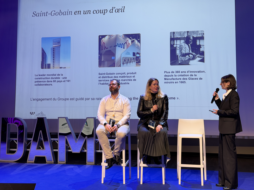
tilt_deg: +1.0
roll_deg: -0.2
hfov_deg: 39.7
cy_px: 95
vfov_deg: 30.3
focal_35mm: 48
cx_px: 127
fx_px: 352
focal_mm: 6.76
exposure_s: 1/50
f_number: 1.78
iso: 64
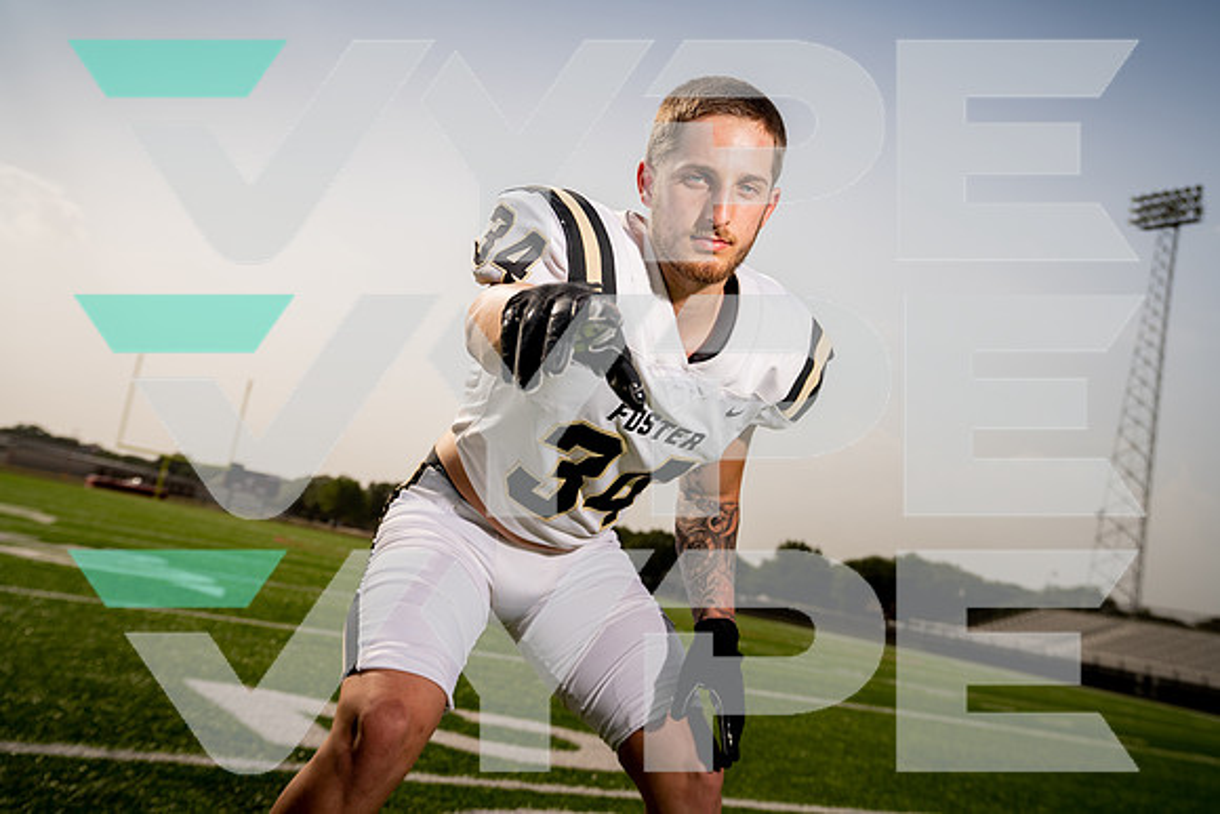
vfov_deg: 36.0
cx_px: 610
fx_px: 1254
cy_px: 407
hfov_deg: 51.9
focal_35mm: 37
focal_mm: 37
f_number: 4.5
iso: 100
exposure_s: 1/1250
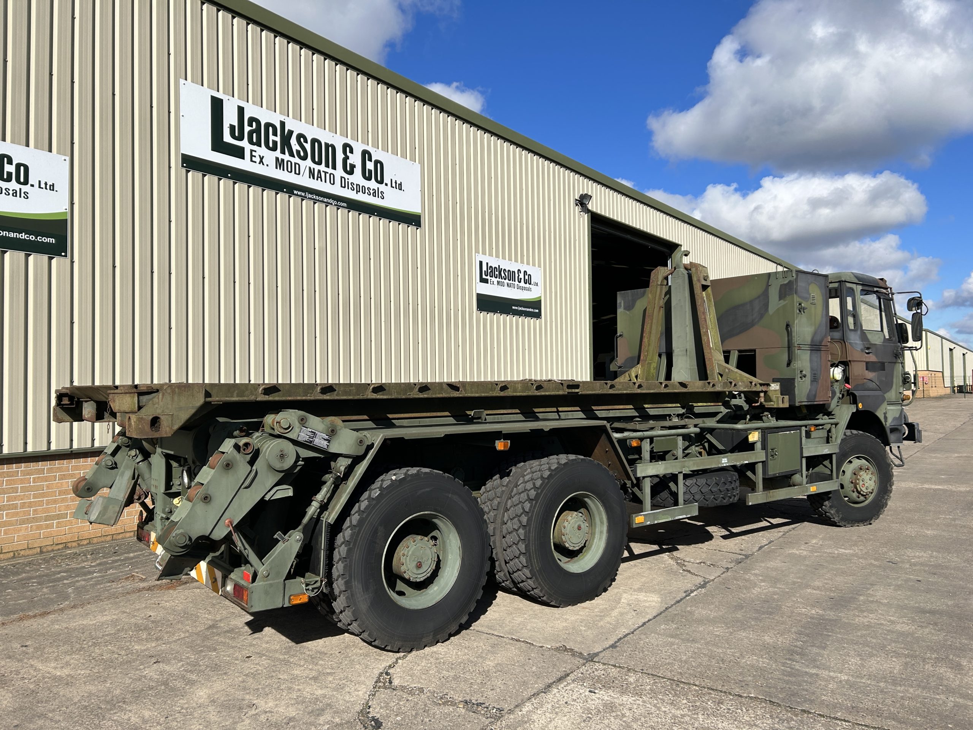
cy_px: 365
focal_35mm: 26
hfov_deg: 67.3
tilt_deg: +4.3
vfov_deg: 53.1
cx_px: 486
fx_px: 731
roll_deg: +0.2
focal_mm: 5.7
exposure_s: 1/5882
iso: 50
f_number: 1.5
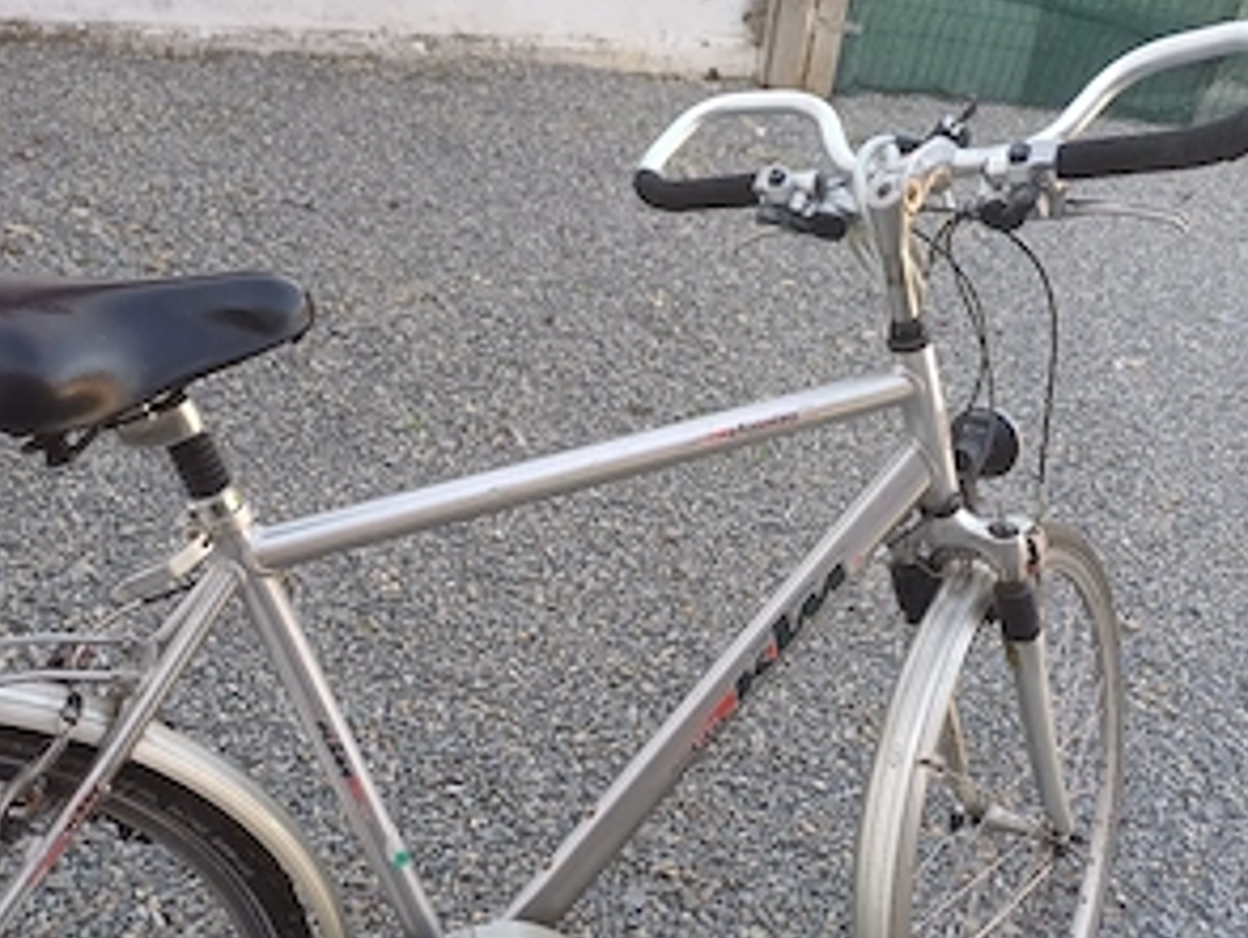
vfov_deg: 41.8
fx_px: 1227
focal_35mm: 34
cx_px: 632
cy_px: 531
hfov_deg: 53.9
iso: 50
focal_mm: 4.65
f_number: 1.8
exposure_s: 1/114
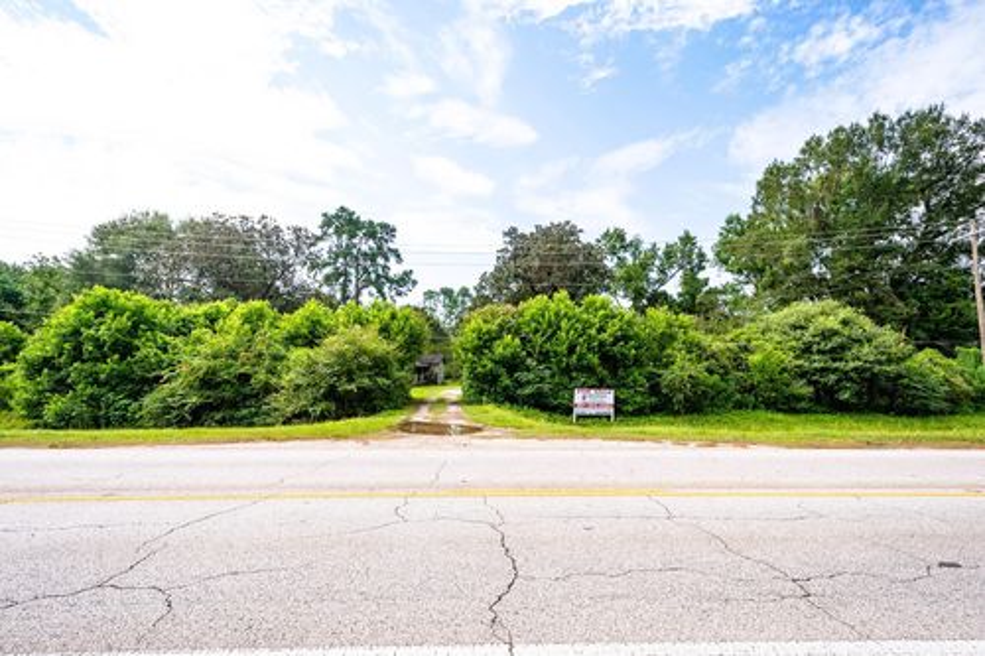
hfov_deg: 100.4
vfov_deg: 77.3
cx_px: 492
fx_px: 410
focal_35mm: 15
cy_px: 328
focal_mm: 10
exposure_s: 1/125
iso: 100
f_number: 10
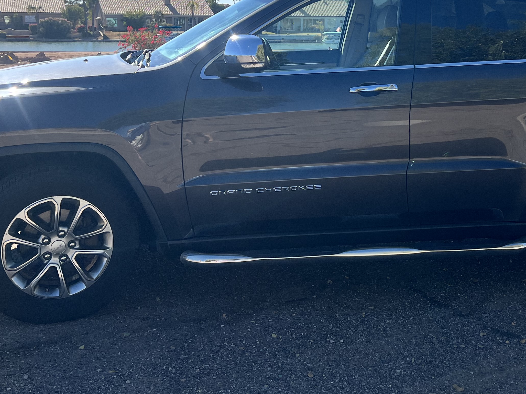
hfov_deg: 37.3
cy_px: 82
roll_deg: +0.1
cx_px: 331
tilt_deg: -4.7
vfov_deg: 28.0
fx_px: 775
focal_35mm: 51
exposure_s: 1/4831
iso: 50
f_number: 1.5
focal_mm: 5.7
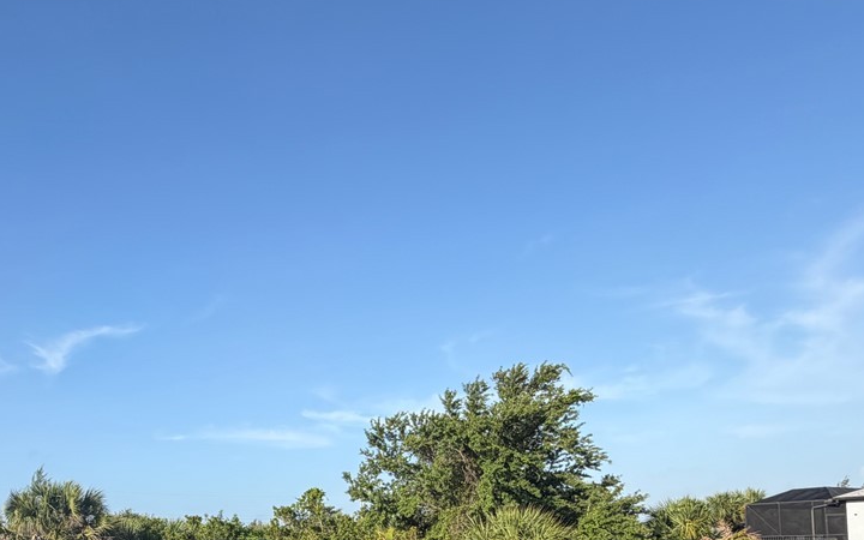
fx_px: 777
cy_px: 510
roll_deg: +2.1
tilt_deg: +2.9
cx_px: 228
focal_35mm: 33
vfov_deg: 35.5
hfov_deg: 55.7
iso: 25
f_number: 2.2
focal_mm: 2.22
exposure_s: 1/770
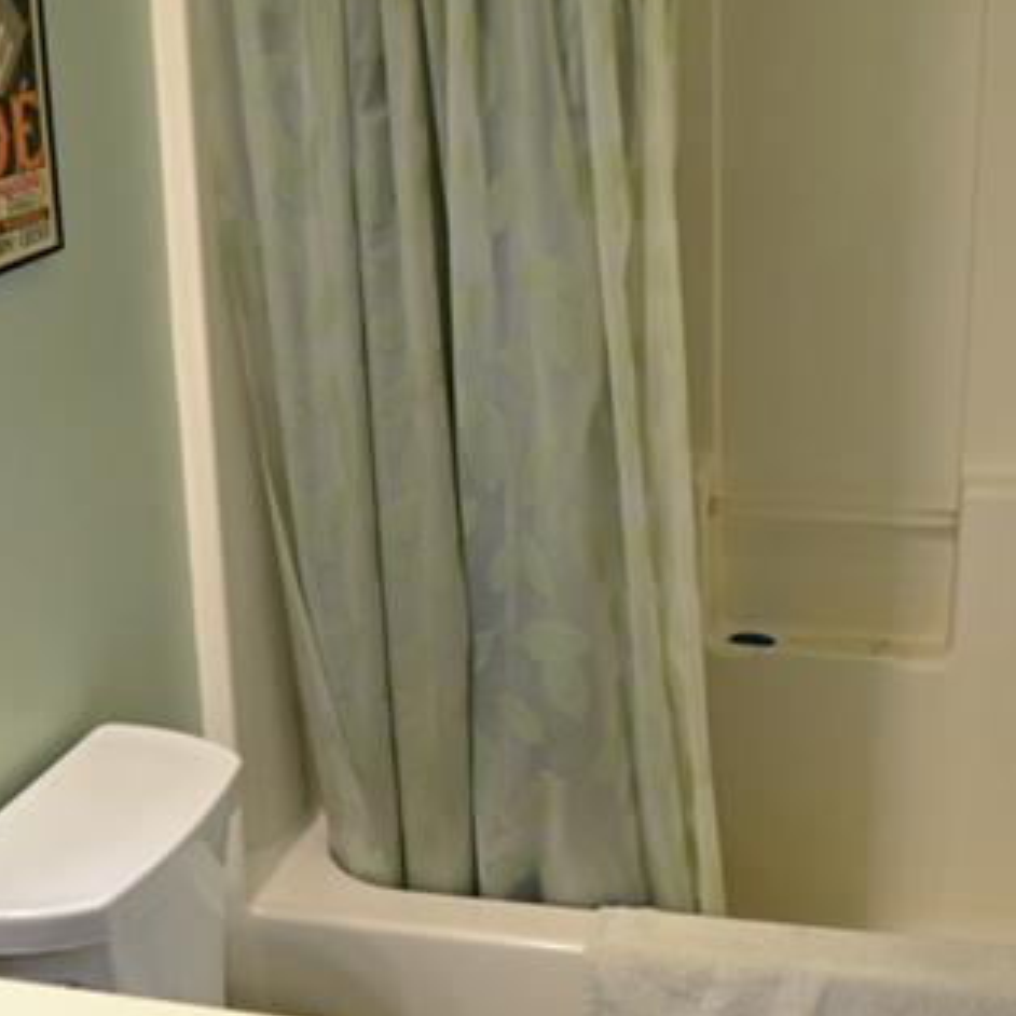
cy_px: 531
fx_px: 1860
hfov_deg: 30.6
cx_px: 498
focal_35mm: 56
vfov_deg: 30.6
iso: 800
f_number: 4
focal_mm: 18
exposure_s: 1/60
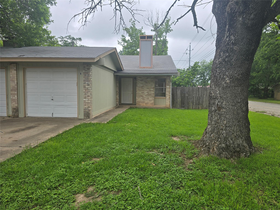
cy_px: 105
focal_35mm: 23
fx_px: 186
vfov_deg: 58.9
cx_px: 140
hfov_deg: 73.9
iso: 12
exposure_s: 1/279
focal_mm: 6.3
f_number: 1.7
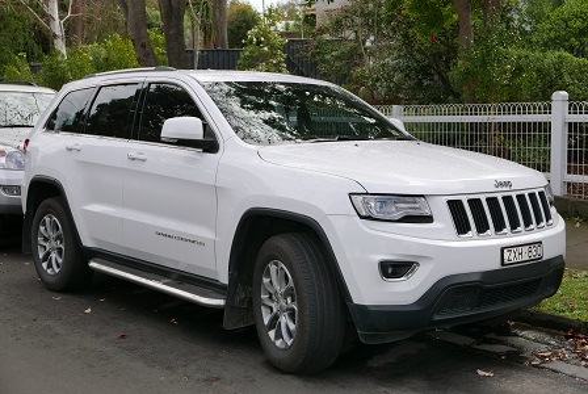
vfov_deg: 25.1
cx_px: 294
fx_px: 883
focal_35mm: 54
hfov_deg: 36.8
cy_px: 197
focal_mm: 24.5
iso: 200
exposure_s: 1/320
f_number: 5.6
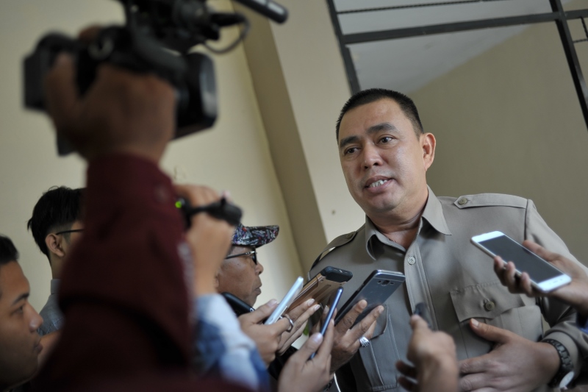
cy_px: 196
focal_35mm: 35
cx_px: 294
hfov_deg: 54.4
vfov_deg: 37.8
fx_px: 572
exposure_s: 1/100
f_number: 2.8
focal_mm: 35
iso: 400
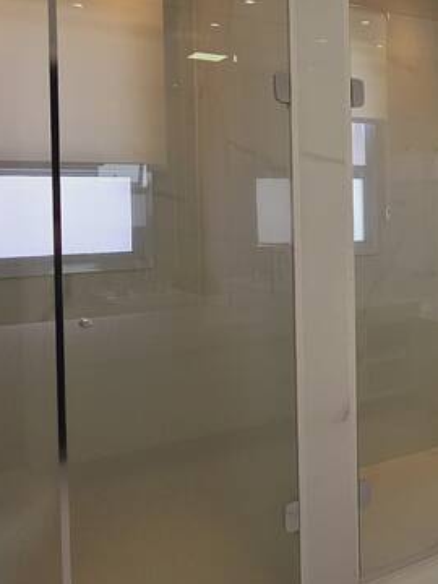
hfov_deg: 31.3
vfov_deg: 47.5
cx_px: 517
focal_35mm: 39
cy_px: 222
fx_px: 658
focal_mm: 2.2
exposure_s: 1/324
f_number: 2.2
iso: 50
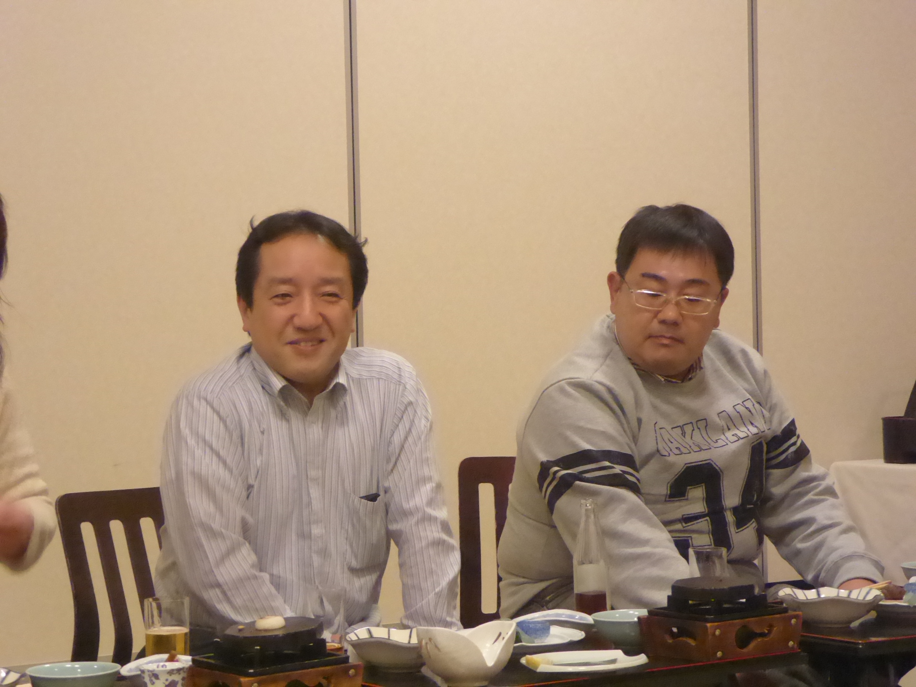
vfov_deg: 16.2
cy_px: 344
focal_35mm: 91
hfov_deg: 21.5
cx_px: 458
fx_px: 2408
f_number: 4.8
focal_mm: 15
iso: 1600
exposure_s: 1/40
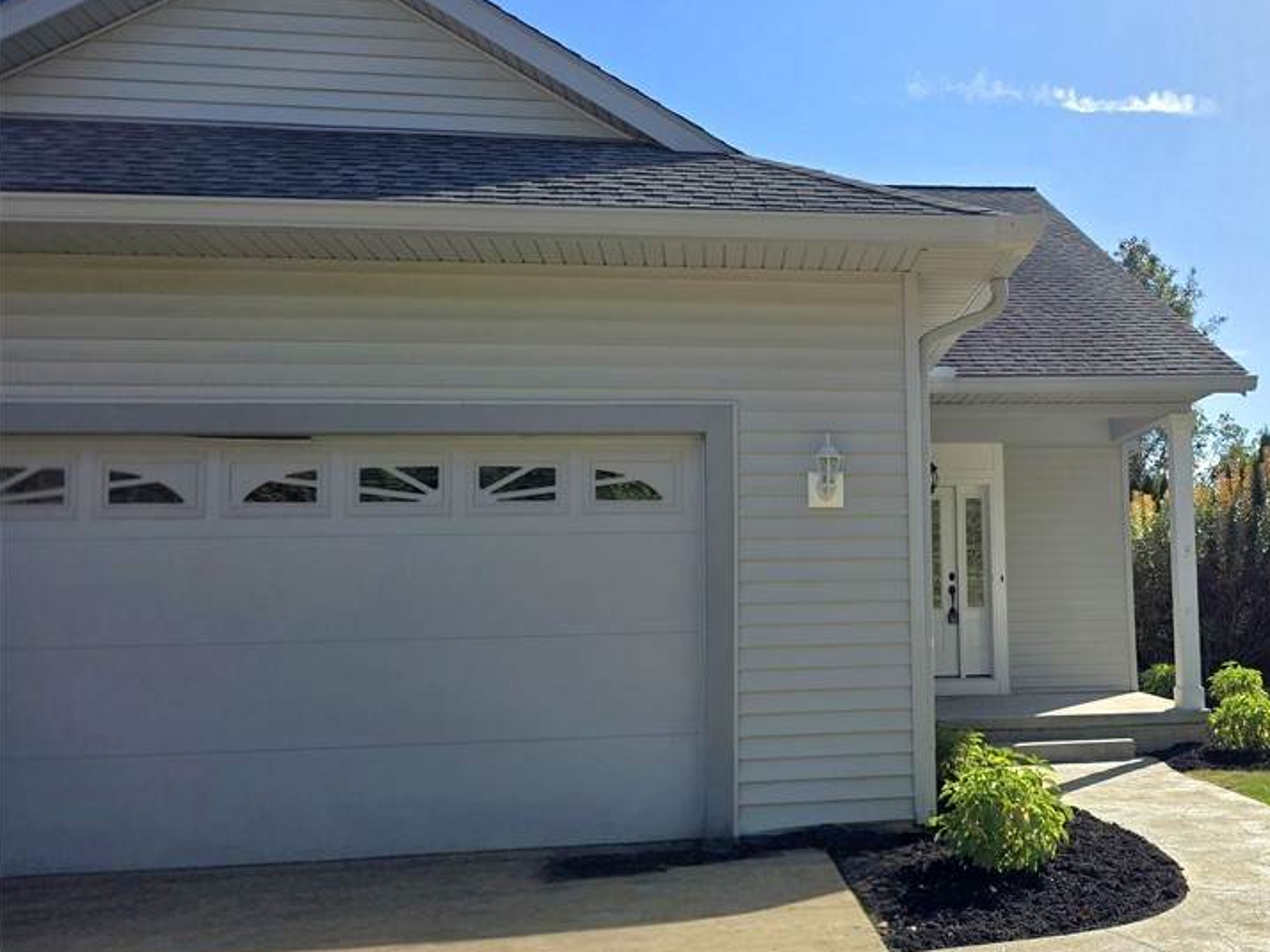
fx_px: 1210
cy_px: 507
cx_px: 909
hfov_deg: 53.5
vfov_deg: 42.9
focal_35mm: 33
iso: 80
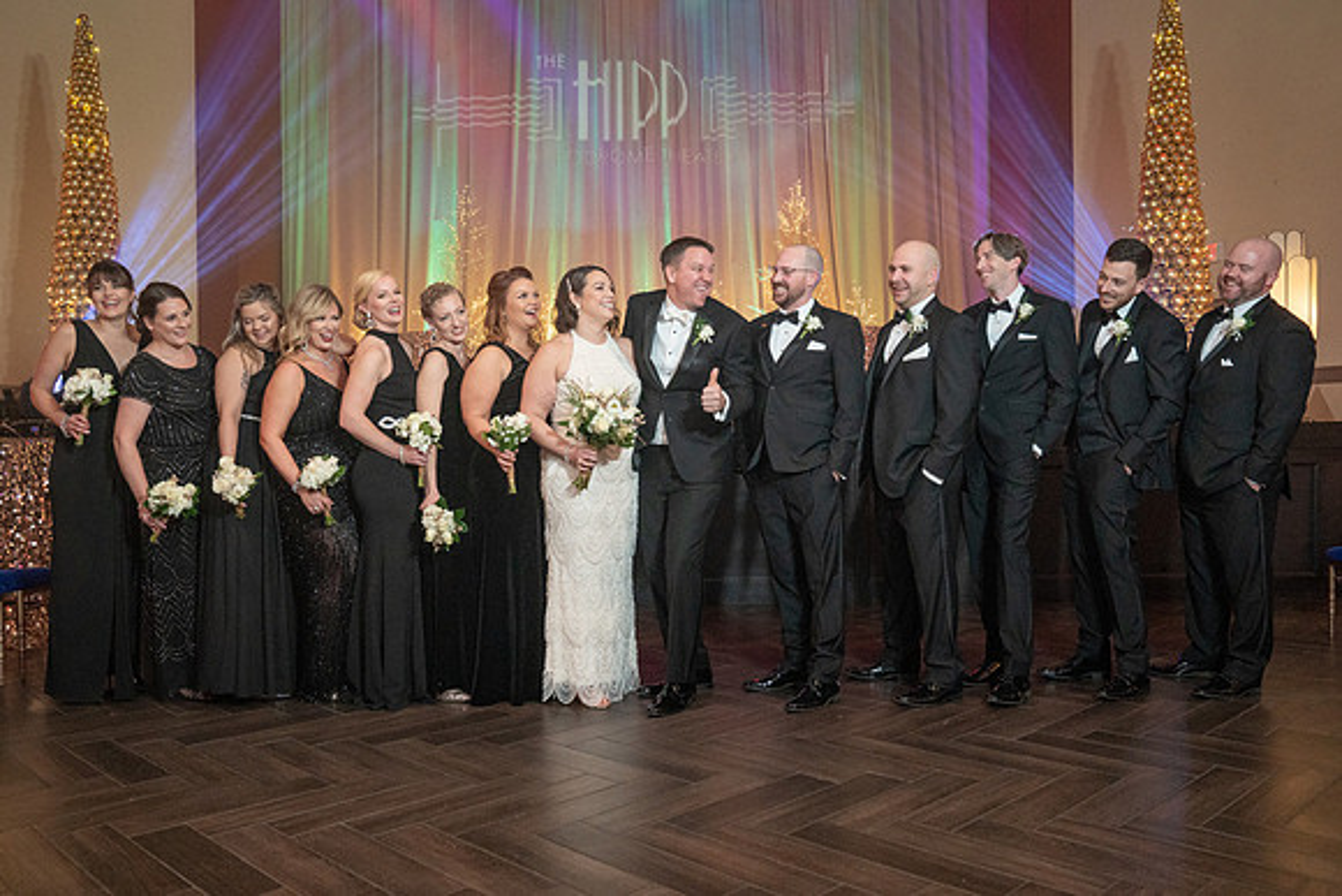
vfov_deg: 44.7
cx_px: 648
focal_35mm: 29
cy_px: 464
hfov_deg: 63.2
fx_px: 1089
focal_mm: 28
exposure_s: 1/100
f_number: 5.6
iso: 4000
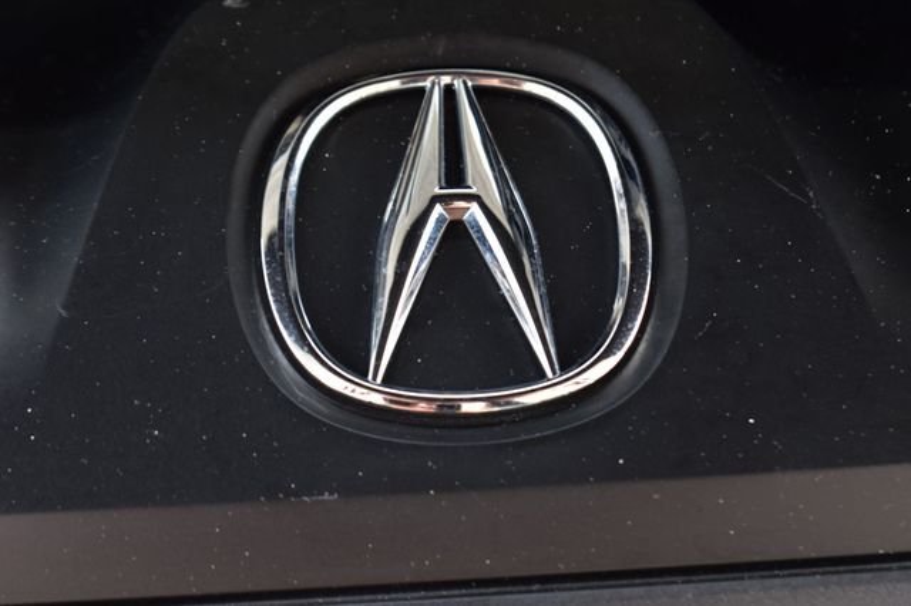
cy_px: 303
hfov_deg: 24.6
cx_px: 456
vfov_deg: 16.5
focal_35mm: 82
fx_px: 2087
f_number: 7.1
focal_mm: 55
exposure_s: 1/40
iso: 400
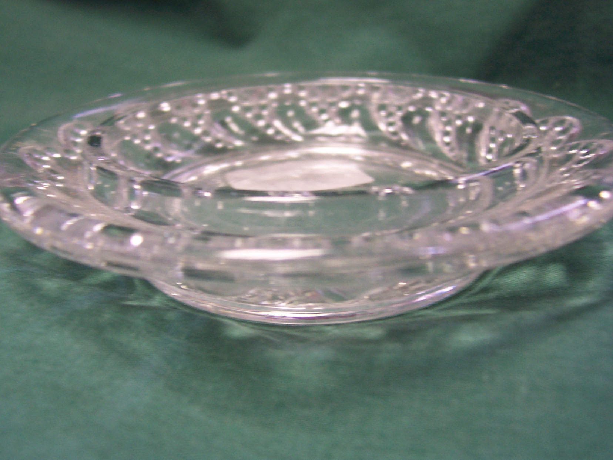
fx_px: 655
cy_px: 230
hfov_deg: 50.1
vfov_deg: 38.7
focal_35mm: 37
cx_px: 306
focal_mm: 5.6
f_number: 2.8
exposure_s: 1/45
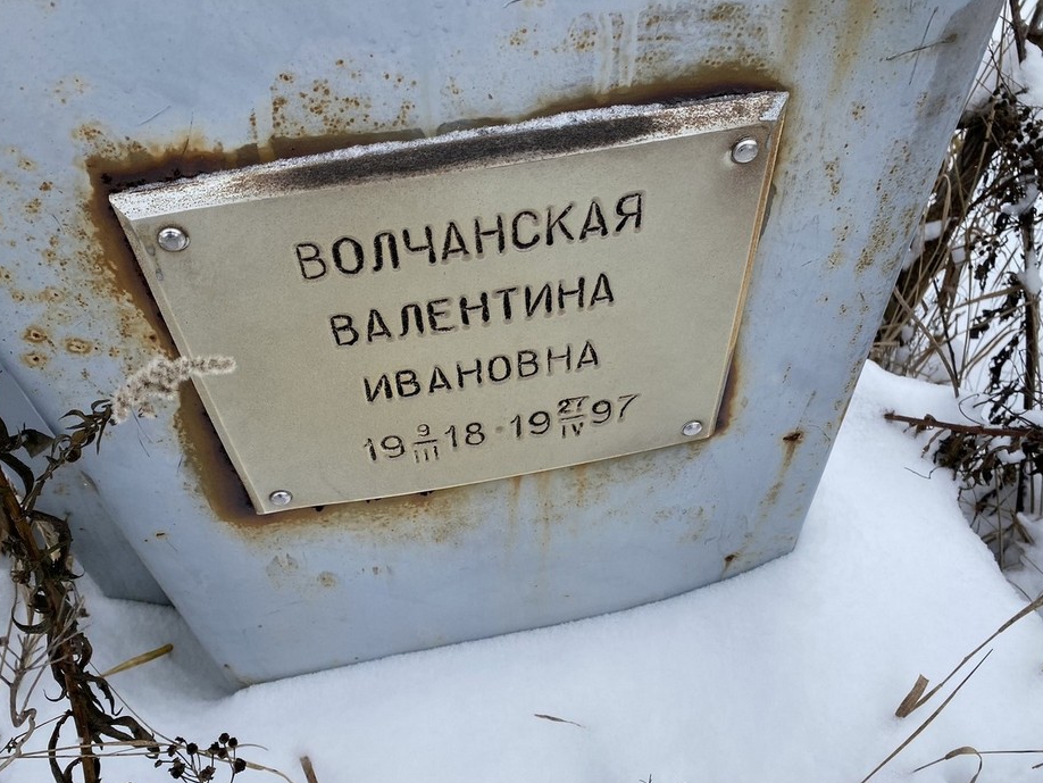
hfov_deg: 61.6
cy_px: 434
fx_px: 874
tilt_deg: -56.0
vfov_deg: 48.2
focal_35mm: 29
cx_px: 501
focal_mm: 4.25
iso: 32
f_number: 1.8
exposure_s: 1/633
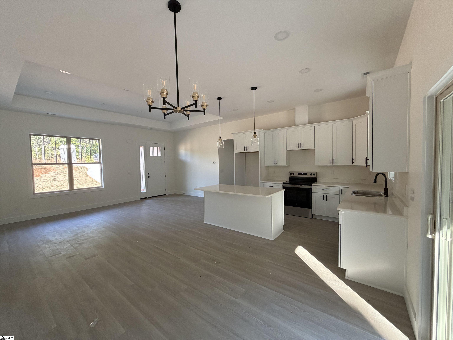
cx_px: 226
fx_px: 183
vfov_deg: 85.7
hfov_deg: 102.1
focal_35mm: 14
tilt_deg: -2.9
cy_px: 170
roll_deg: +1.4
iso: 250
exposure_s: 1/121
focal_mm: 2.22
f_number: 2.2
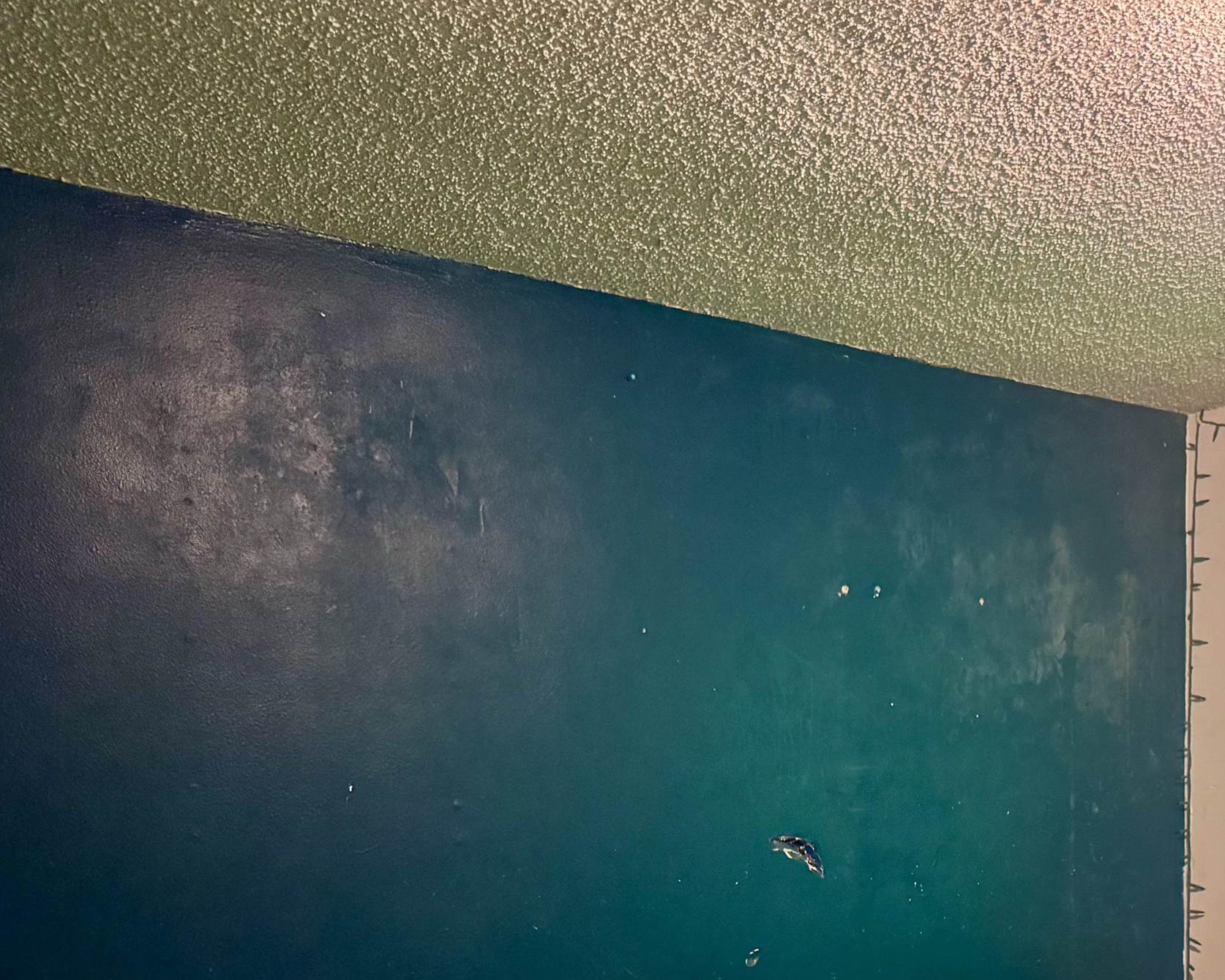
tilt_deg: -2.8
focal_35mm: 43
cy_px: 815
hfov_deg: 41.0
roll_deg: -0.4
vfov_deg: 33.6
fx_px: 1559
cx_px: 990
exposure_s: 1/60
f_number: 1.78
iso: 800
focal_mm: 6.76
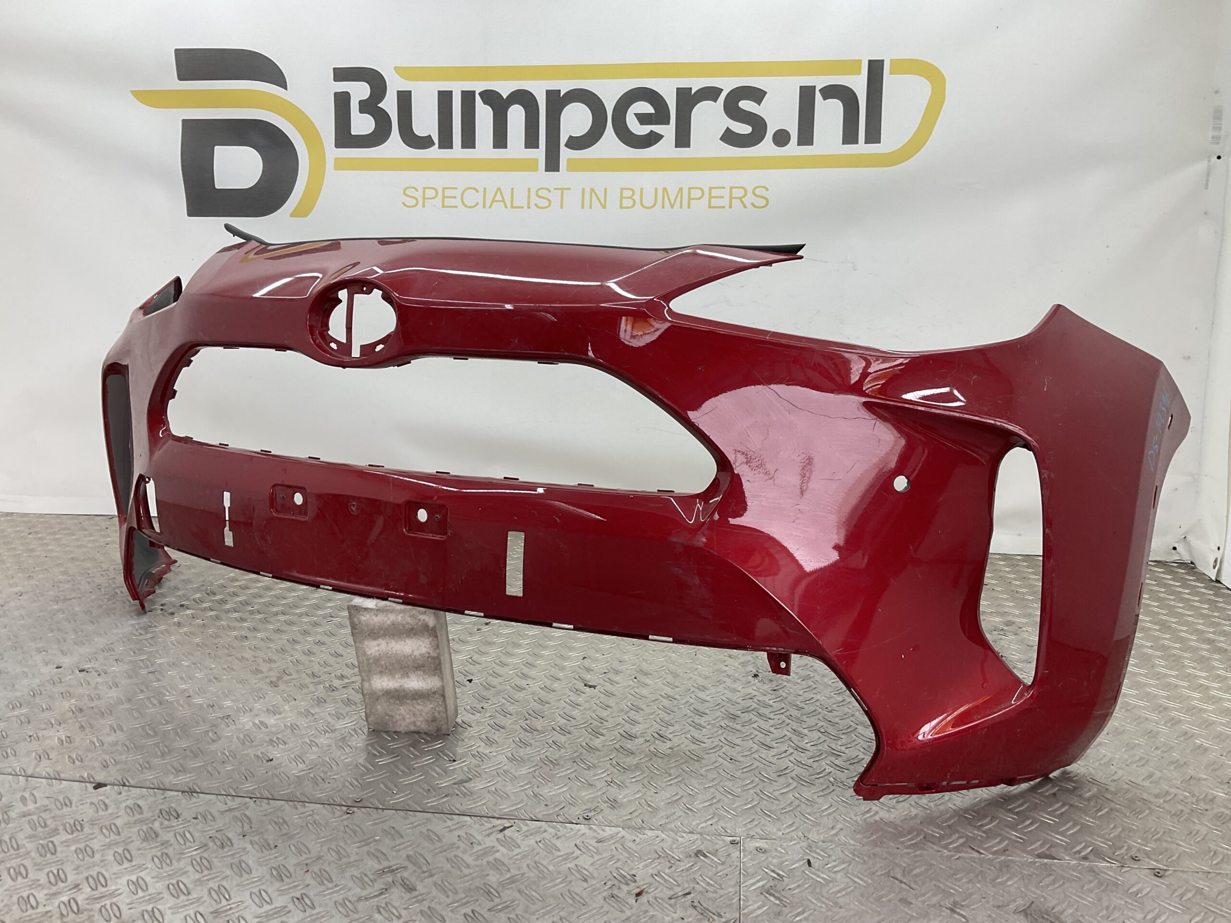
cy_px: 462
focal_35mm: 29
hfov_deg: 61.7
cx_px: 616
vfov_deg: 48.2
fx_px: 1031
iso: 20
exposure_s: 1/100
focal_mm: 3
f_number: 1.8
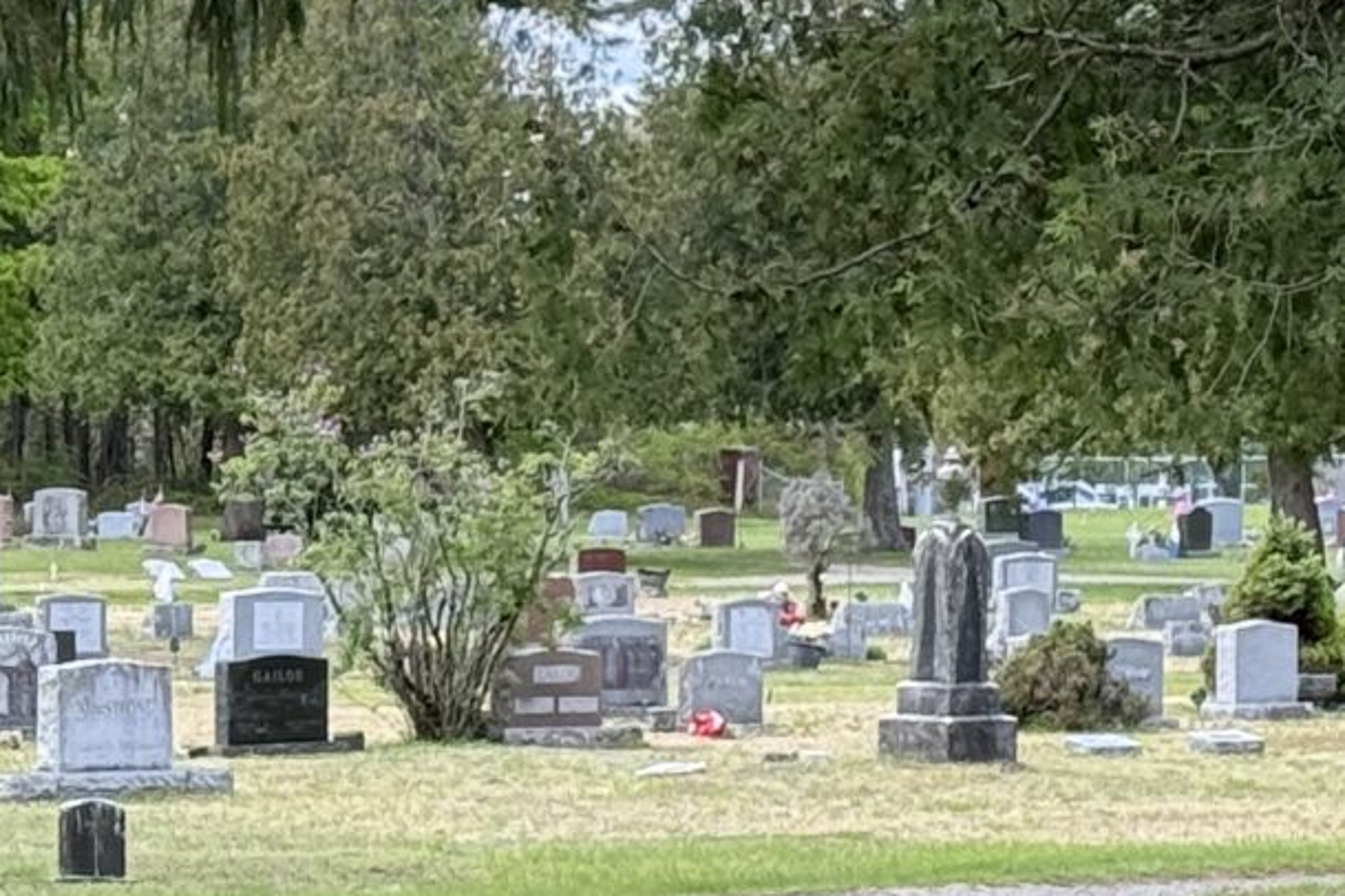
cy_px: 585
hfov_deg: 9.7
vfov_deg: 6.5
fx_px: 7845
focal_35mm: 210
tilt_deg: -1.0
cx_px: -40
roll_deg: +0.1
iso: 64
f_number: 1.78
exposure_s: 1/740
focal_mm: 6.76
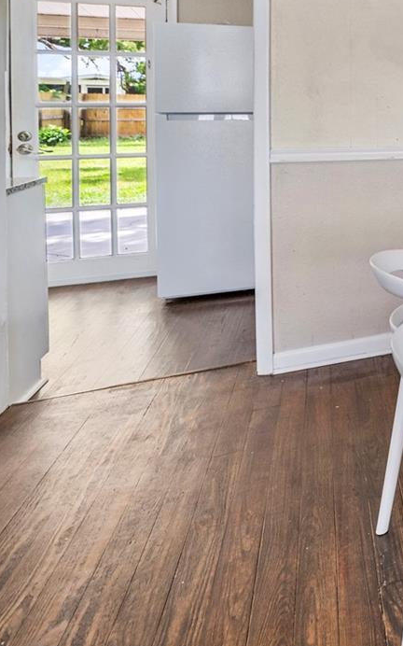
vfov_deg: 55.2
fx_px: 580
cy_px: 157
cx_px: 699
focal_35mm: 33
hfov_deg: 23.3
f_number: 3.2
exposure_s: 1/13
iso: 100
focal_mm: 14
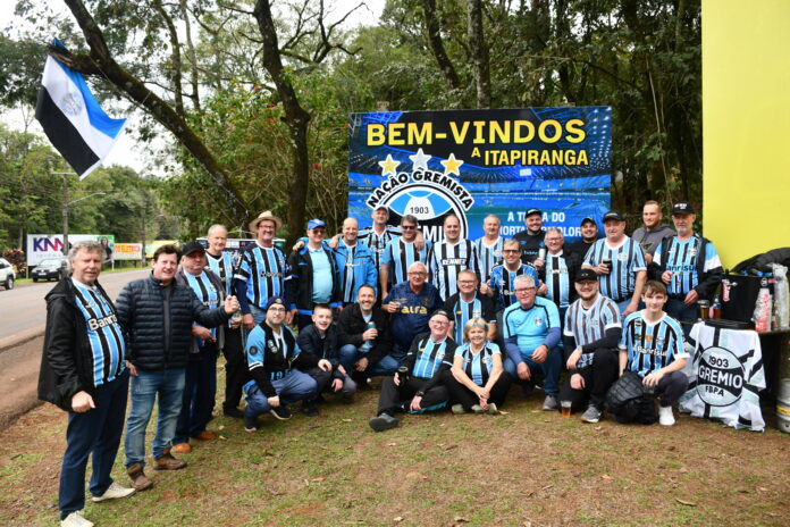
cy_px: 264
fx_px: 592
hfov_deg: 67.4
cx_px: 395
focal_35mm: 27
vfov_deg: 47.9
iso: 360
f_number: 5.6
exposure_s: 1/250
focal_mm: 18
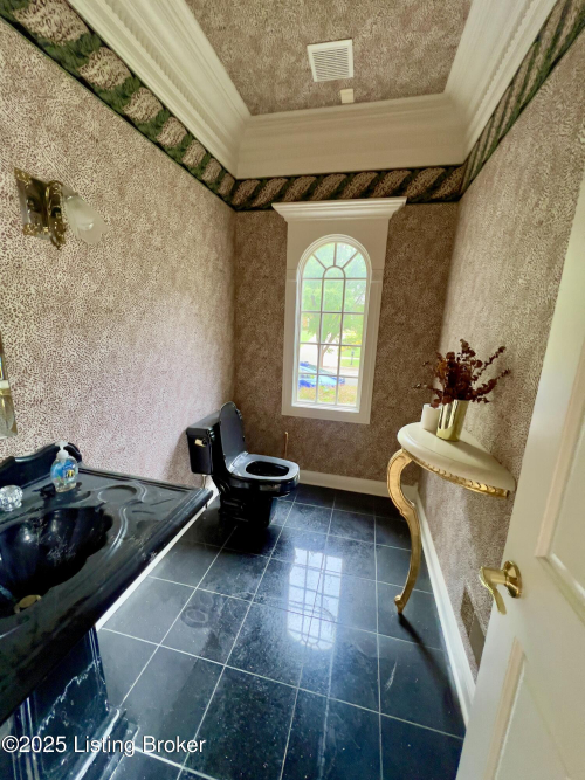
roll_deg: -1.6
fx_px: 293
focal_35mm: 13
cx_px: 292
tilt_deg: -13.2
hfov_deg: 89.9
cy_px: 390
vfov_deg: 106.2
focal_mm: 1.57
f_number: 1.8
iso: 320
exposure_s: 1/60
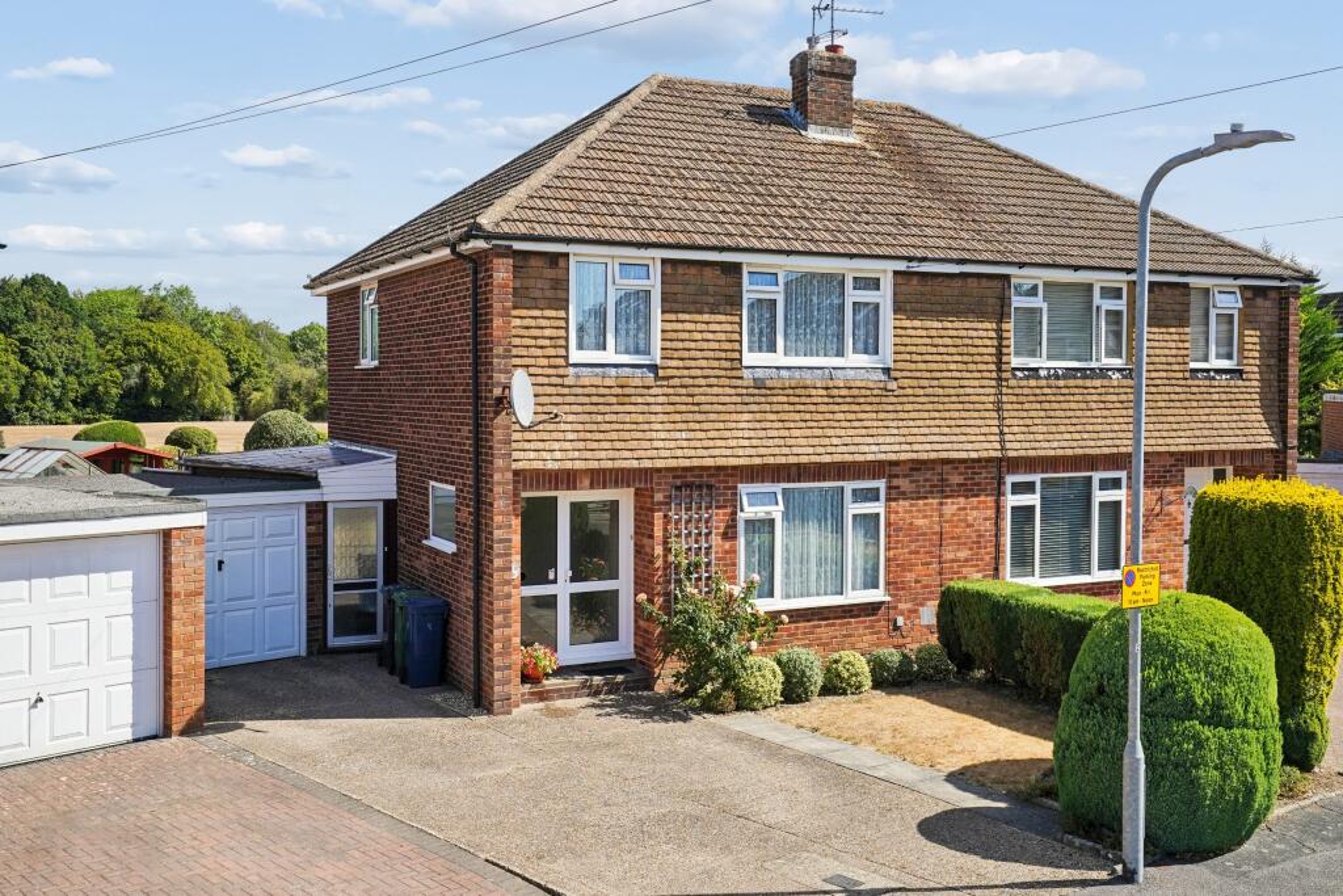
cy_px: 448
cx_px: 672
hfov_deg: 54.4
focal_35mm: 35
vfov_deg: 37.9
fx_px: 1306
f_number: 8
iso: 500
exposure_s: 1/1250
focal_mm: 35
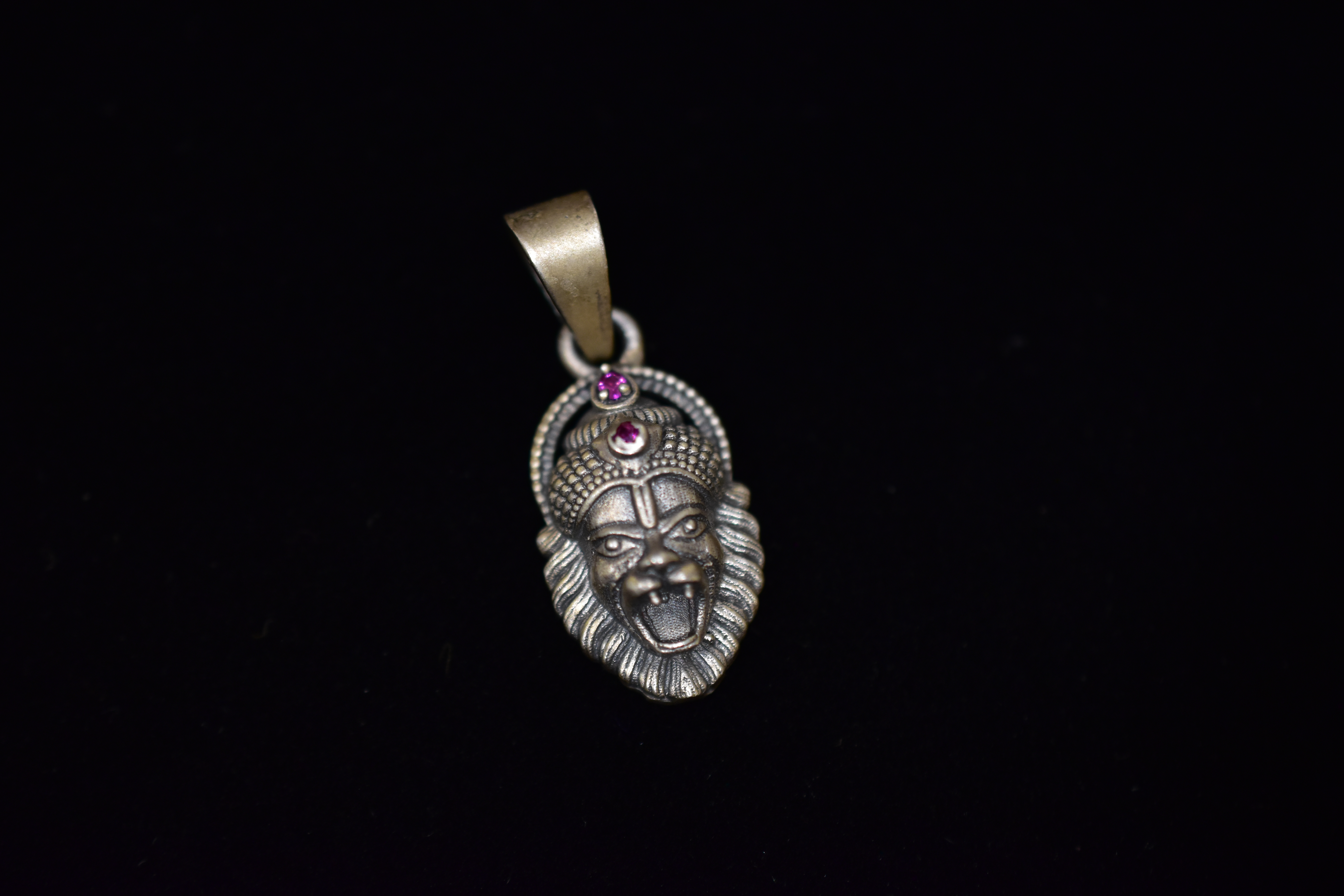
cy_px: 448
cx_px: 672
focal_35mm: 60
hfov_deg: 33.4
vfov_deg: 22.6
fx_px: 2240
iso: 800
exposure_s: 1/80
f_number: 3.2
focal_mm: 40
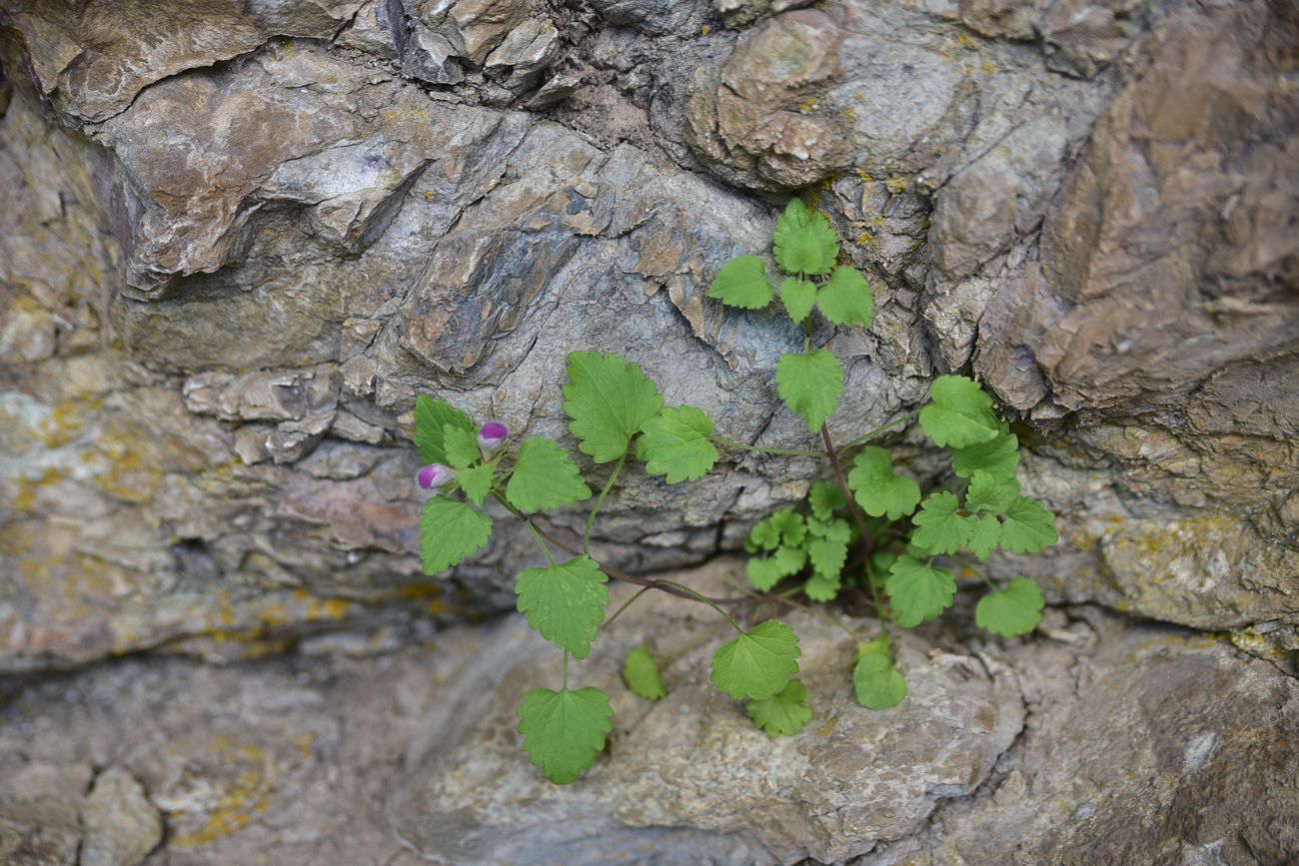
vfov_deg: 41.1
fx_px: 1155
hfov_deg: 58.7
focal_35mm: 32
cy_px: 433
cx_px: 650
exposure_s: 1/250
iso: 160
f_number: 3.5
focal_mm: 32
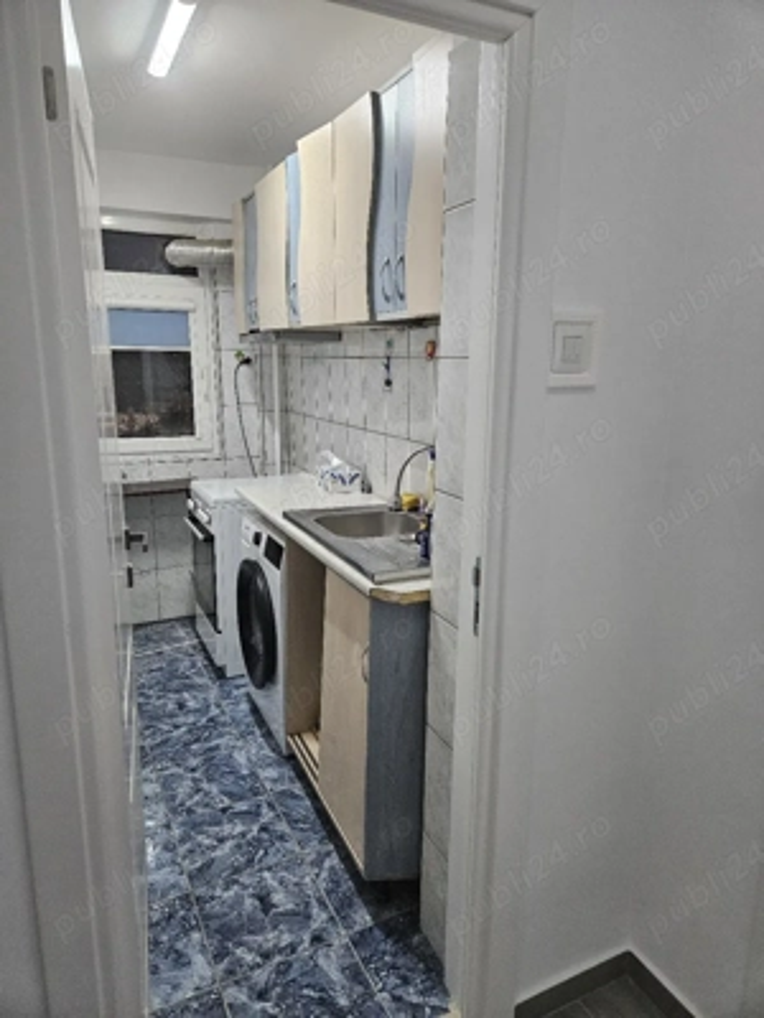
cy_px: 509
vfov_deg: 73.9
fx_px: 677
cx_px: 382
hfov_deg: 58.9
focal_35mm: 23
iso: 500
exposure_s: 1/101
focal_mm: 5.4
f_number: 1.8
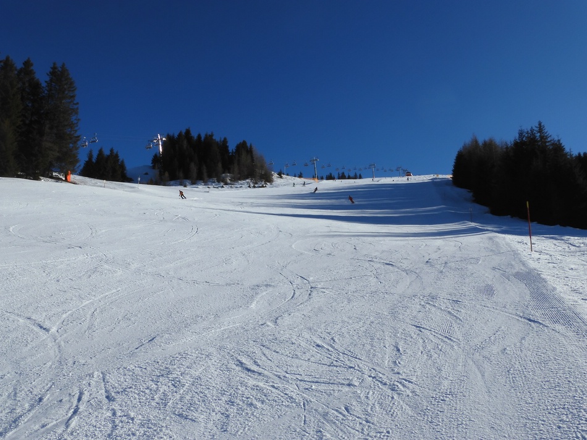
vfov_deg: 46.8
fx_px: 509
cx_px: 294
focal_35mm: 30
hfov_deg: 60.0
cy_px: 220
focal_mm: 5.4
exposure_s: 1/1600
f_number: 4
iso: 100
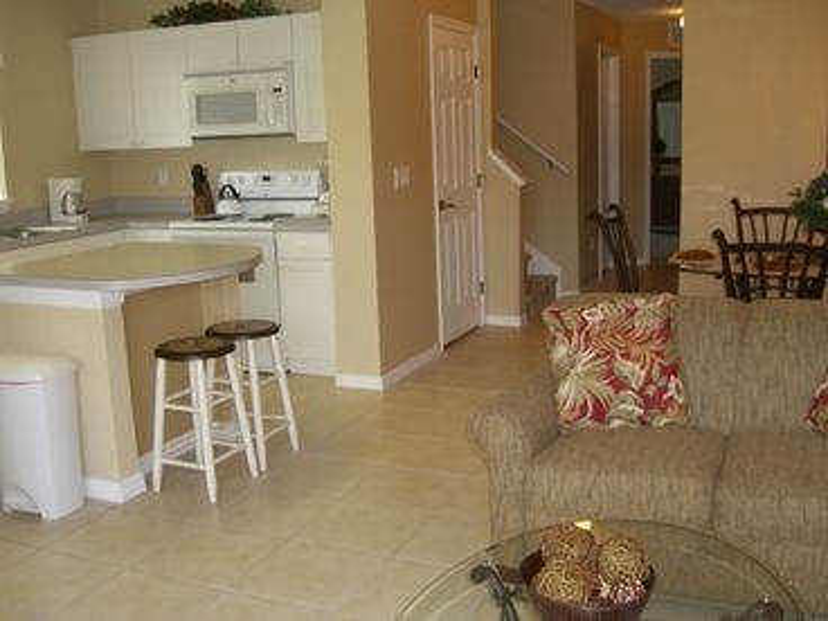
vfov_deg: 37.7
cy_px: 310
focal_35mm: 38
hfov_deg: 49.0
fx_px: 909
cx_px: 414
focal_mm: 7.9
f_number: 2.8
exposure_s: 1/60
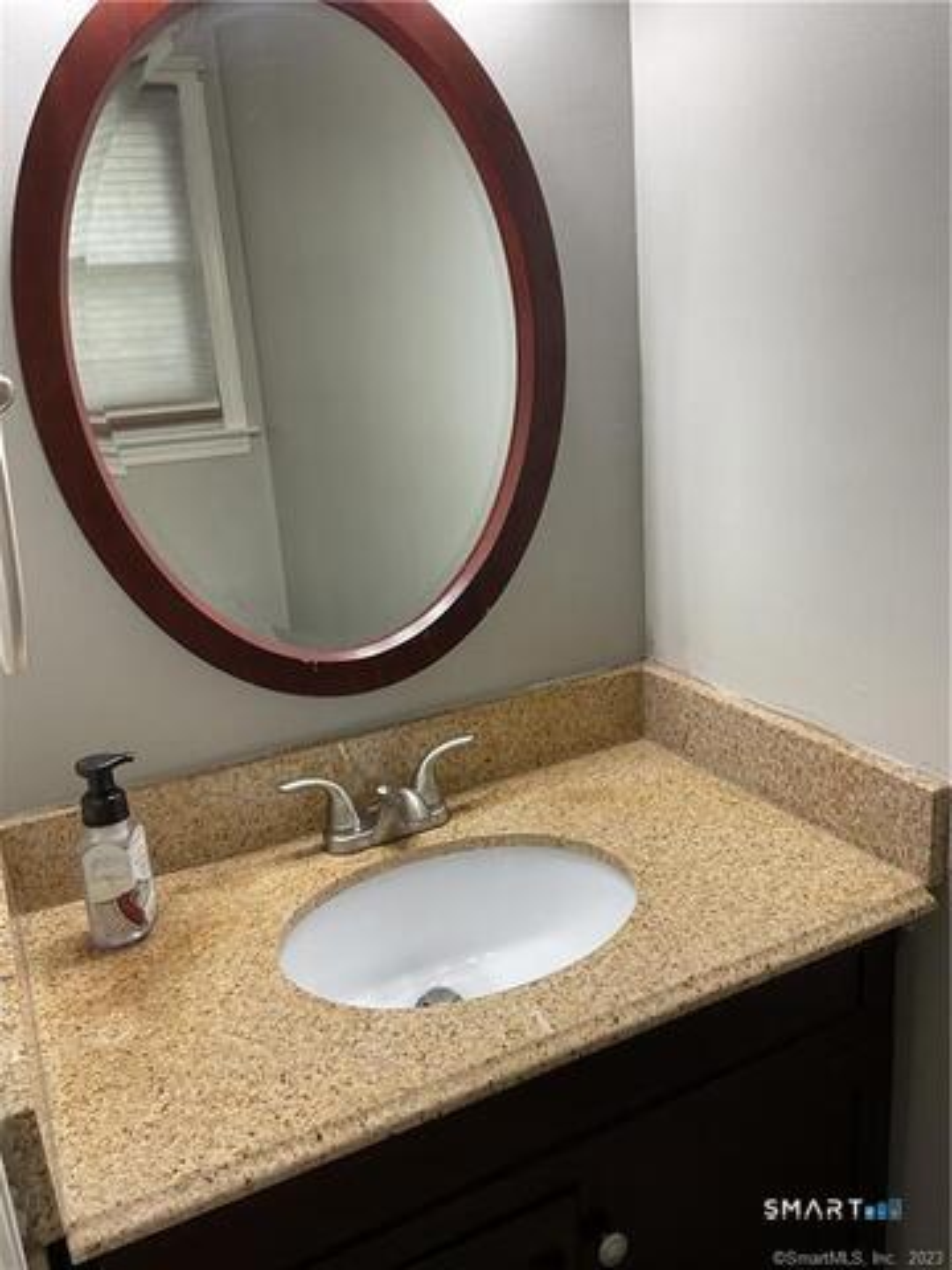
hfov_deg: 48.2
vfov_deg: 61.7
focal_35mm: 29
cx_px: 476
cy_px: 635
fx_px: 1063
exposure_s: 1/60
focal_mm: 3
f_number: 1.8
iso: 40
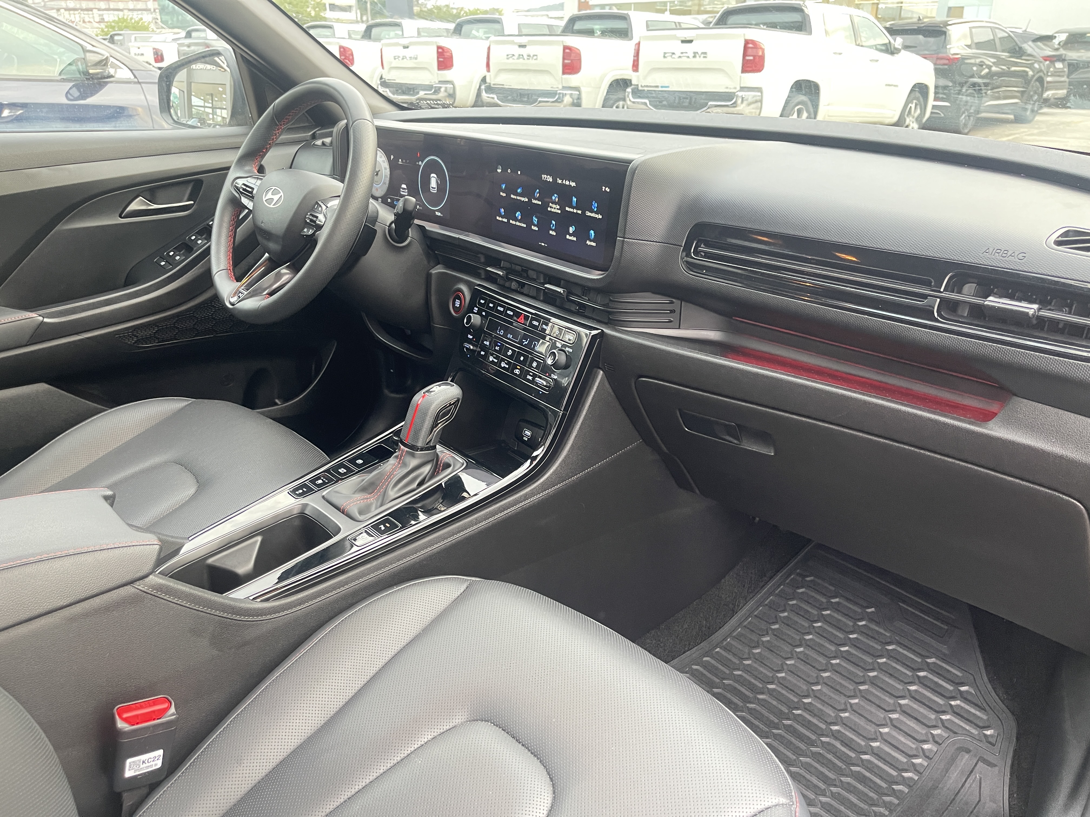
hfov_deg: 69.4
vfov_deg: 54.9
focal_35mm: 25
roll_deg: +0.2
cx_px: 545
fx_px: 787
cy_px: 408
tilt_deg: -24.1
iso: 400
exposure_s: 1/60
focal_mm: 5.1
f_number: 1.6
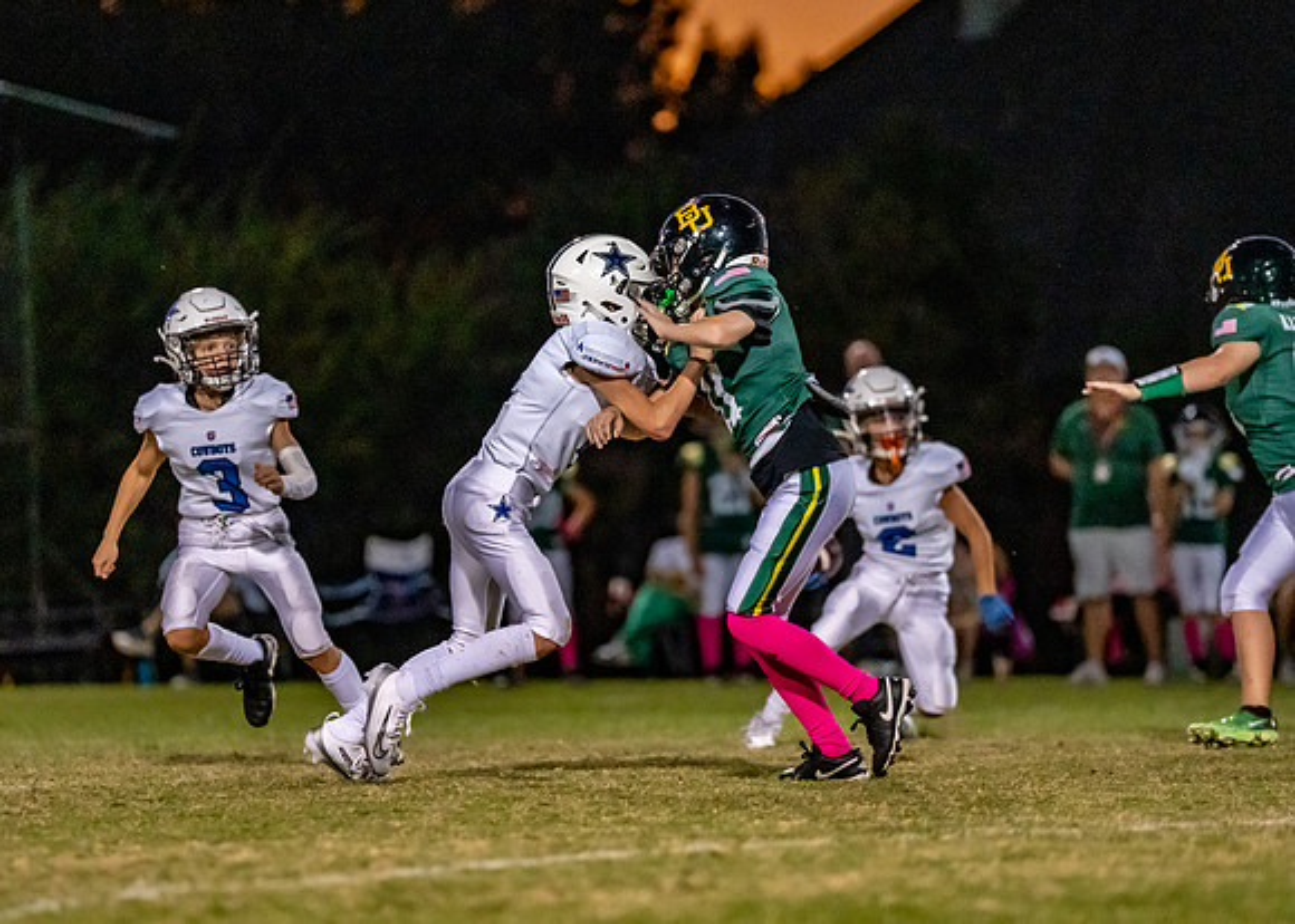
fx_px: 10344
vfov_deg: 5.1
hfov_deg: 7.2
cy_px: 487
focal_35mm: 281
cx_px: 671
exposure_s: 1/1000
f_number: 2.8
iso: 6400
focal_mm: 200
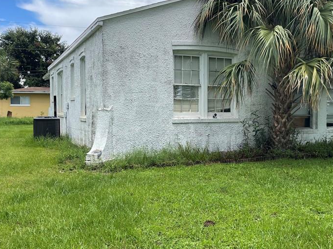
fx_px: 375
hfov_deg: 47.8
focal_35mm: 39
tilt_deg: -0.6
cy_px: 126
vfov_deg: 36.8
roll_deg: +1.0
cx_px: 188
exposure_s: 1/917
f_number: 1.6
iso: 32
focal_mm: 4.2
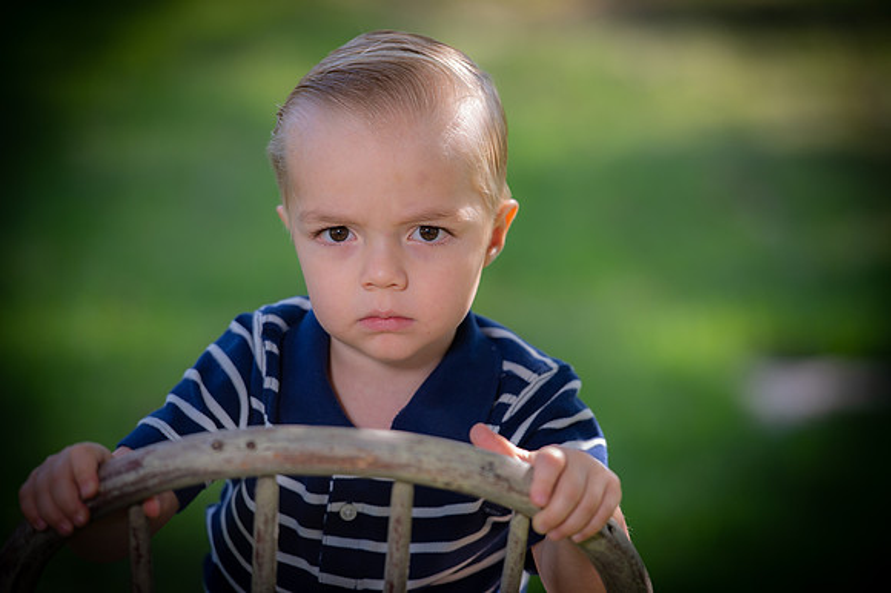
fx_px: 4576
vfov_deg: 7.4
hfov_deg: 11.1
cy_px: 296
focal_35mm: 185
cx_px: 446
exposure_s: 1/250
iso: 160
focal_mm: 185
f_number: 3.2
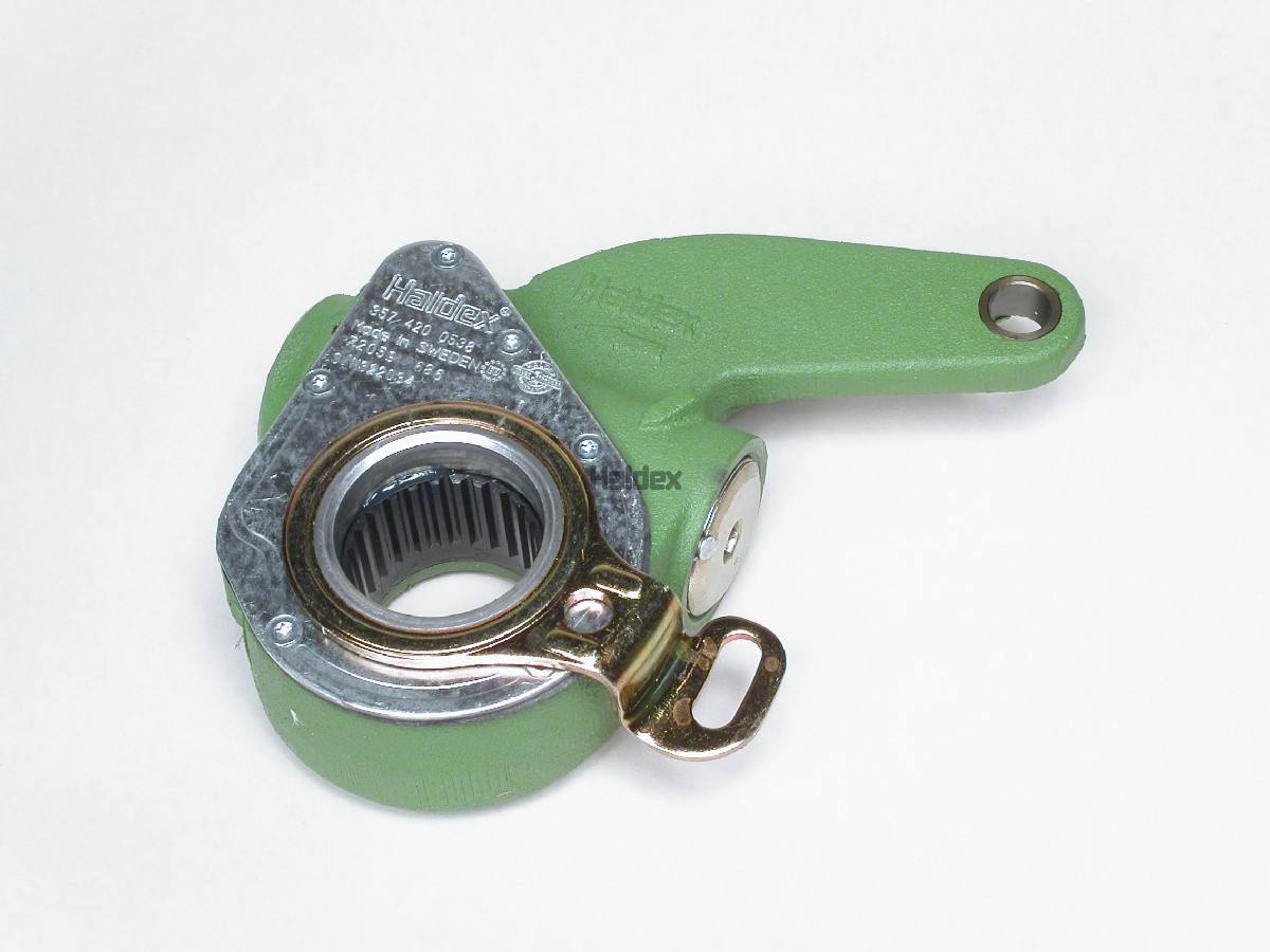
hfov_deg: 29.0
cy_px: 476
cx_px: 635
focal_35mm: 67
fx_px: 2458
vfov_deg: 21.9
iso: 100
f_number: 6.7
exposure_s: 1/15
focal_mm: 13.8
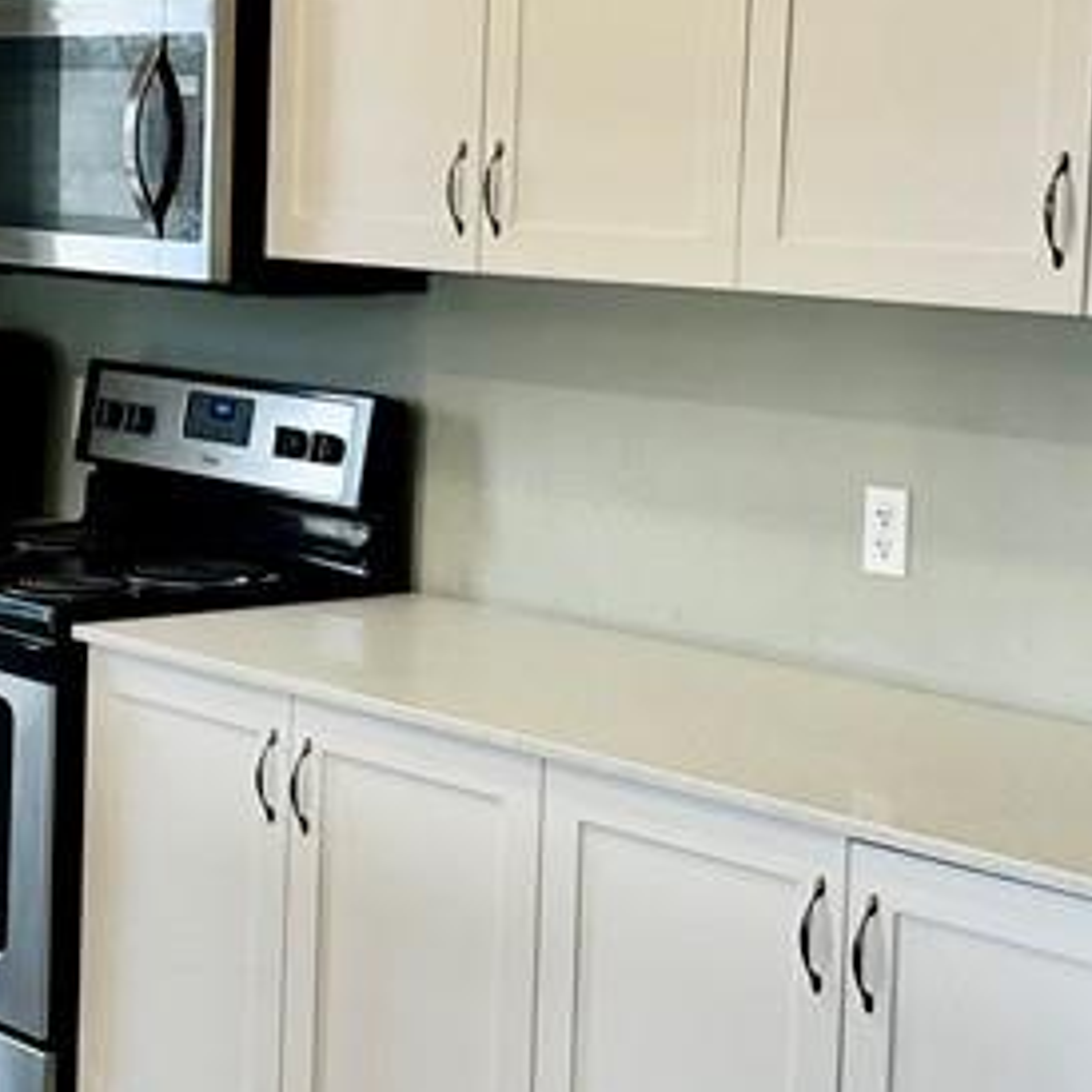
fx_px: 3069
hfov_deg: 20.0
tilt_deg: -5.4
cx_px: 235
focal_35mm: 86
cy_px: 438
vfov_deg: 20.1
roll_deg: +0.5
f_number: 1.6
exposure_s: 1/120
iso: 100
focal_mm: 5.1
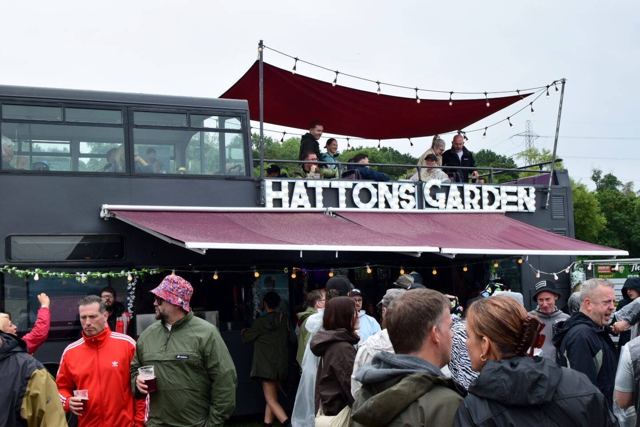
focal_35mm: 52
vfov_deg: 25.8
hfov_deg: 37.9
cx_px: 320
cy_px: 214
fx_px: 933
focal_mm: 35
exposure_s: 1/200
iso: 400
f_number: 10
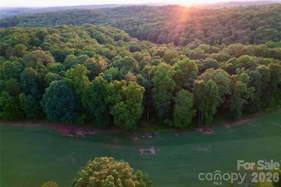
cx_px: 140
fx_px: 172
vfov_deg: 57.2
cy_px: 94
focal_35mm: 22
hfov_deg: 78.6
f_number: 2.8
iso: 460
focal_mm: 8.38
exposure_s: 1/10
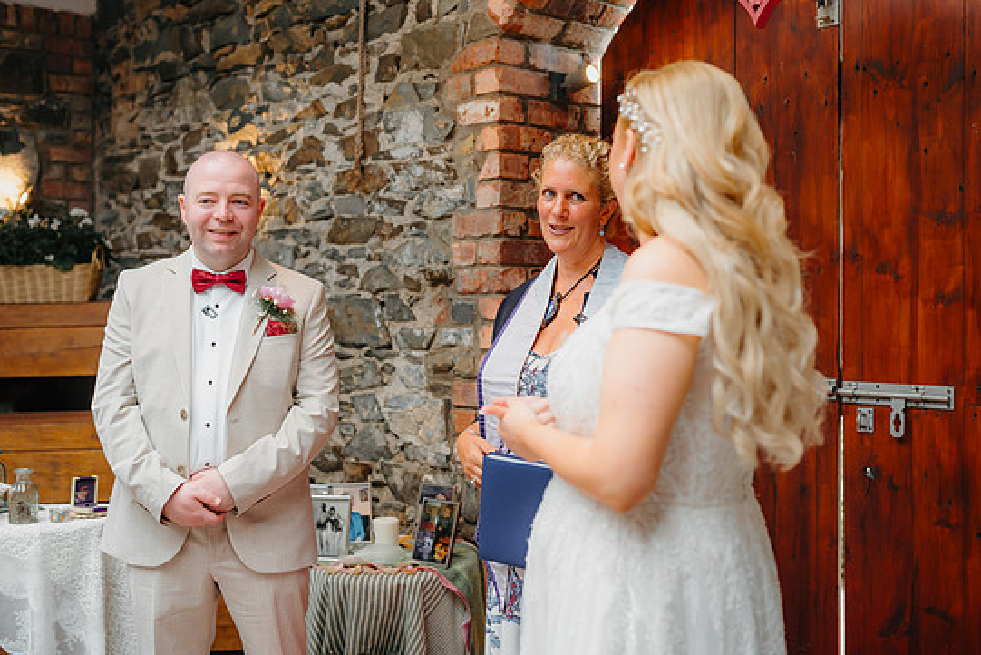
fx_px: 1145
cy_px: 326
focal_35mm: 42
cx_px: 508
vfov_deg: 31.9
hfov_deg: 46.4
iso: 100
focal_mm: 35
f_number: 2
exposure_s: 1/200
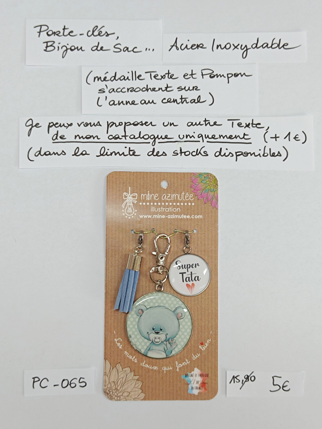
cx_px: 161
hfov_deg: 56.8
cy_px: 214
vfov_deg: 71.6
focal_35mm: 24
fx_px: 298
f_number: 1.88
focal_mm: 5.59
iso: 103
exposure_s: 1/101
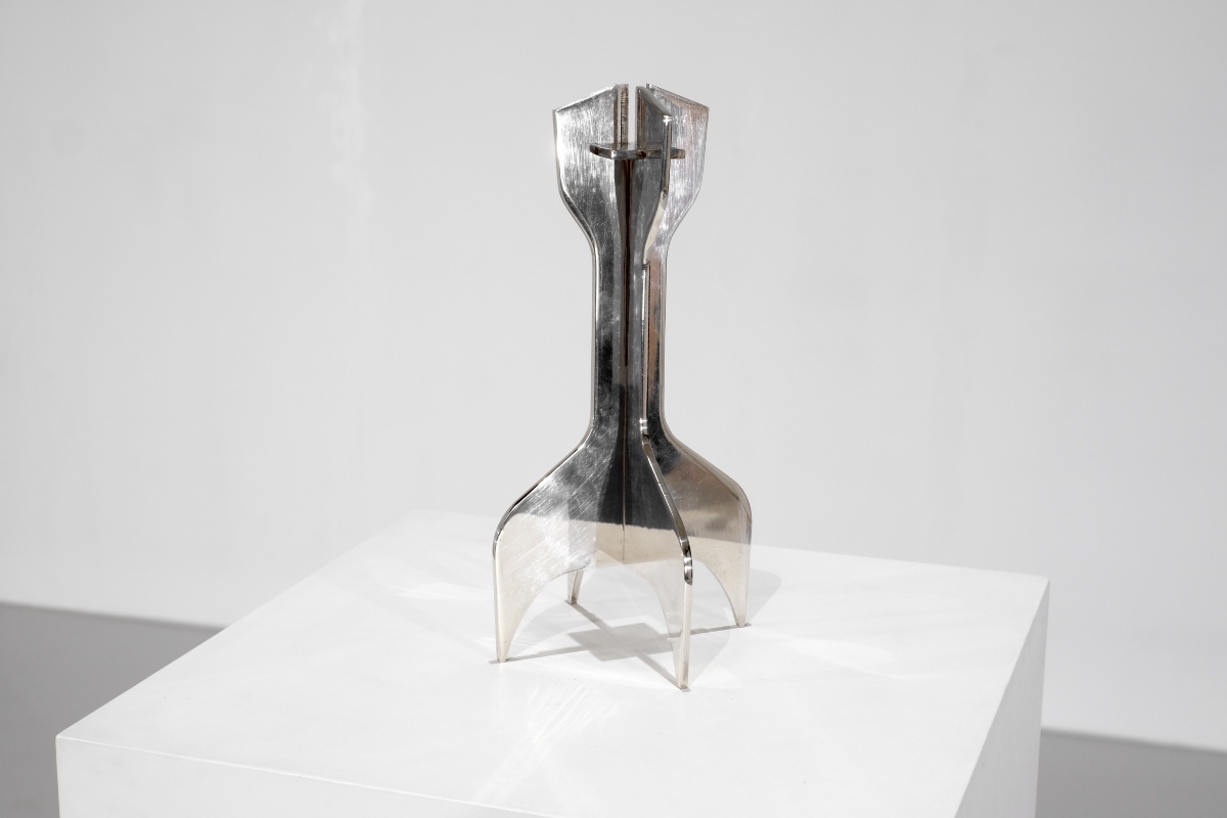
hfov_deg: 37.5
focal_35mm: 53
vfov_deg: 25.5
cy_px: 409
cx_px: 614
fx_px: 1806
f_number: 5.6
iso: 800
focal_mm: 35
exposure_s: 1/80
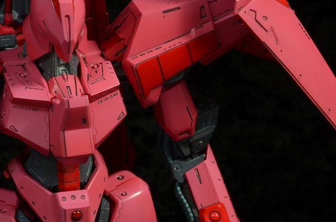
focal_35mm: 264
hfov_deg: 7.8
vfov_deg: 5.2
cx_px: 46
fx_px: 2459
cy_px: 61
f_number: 22
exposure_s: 1
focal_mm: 85
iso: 100
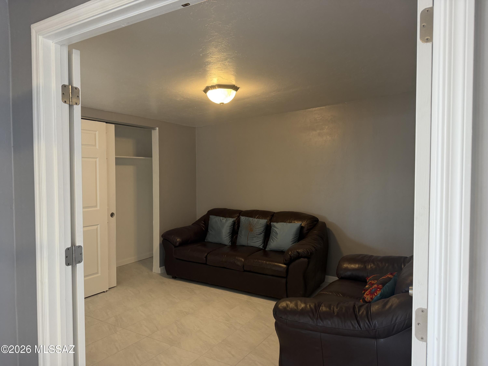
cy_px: 183
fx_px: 338
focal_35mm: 24
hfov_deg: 71.6
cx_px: 244
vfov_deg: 56.8
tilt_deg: -0.4
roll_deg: -1.0
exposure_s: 1/60
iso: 160
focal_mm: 6.76
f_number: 1.78
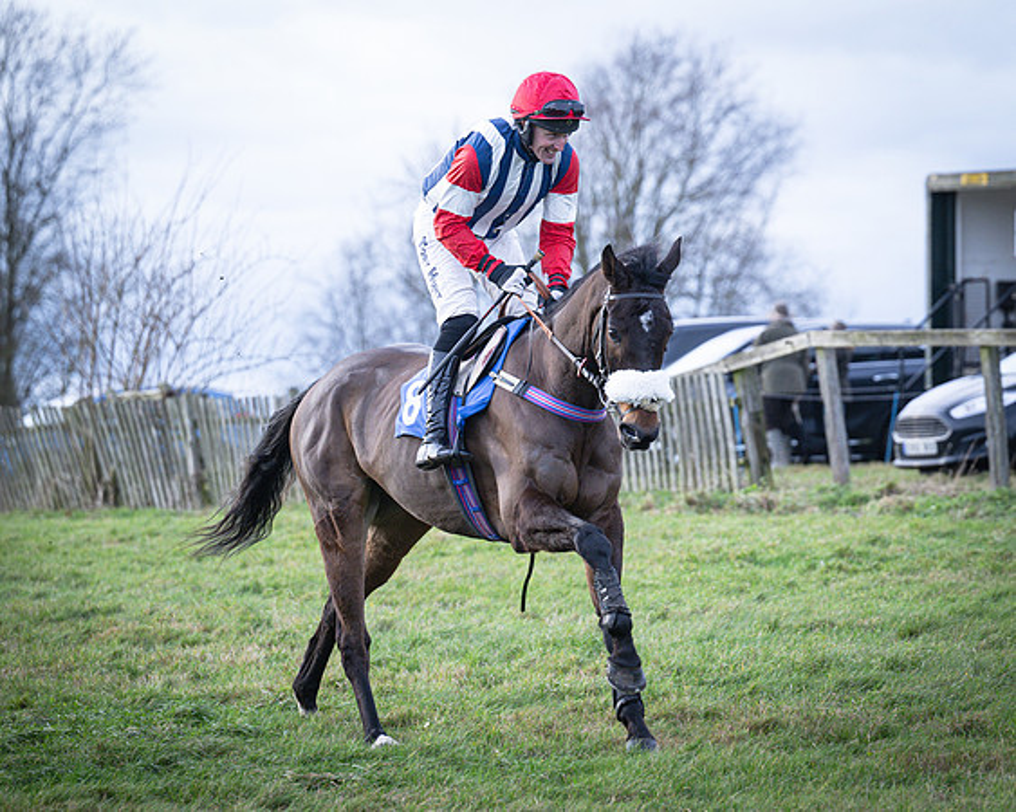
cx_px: 624
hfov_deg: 8.7
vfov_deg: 6.9
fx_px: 6701
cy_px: 323
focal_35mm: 223
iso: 800
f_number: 4
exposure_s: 1/800
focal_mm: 140
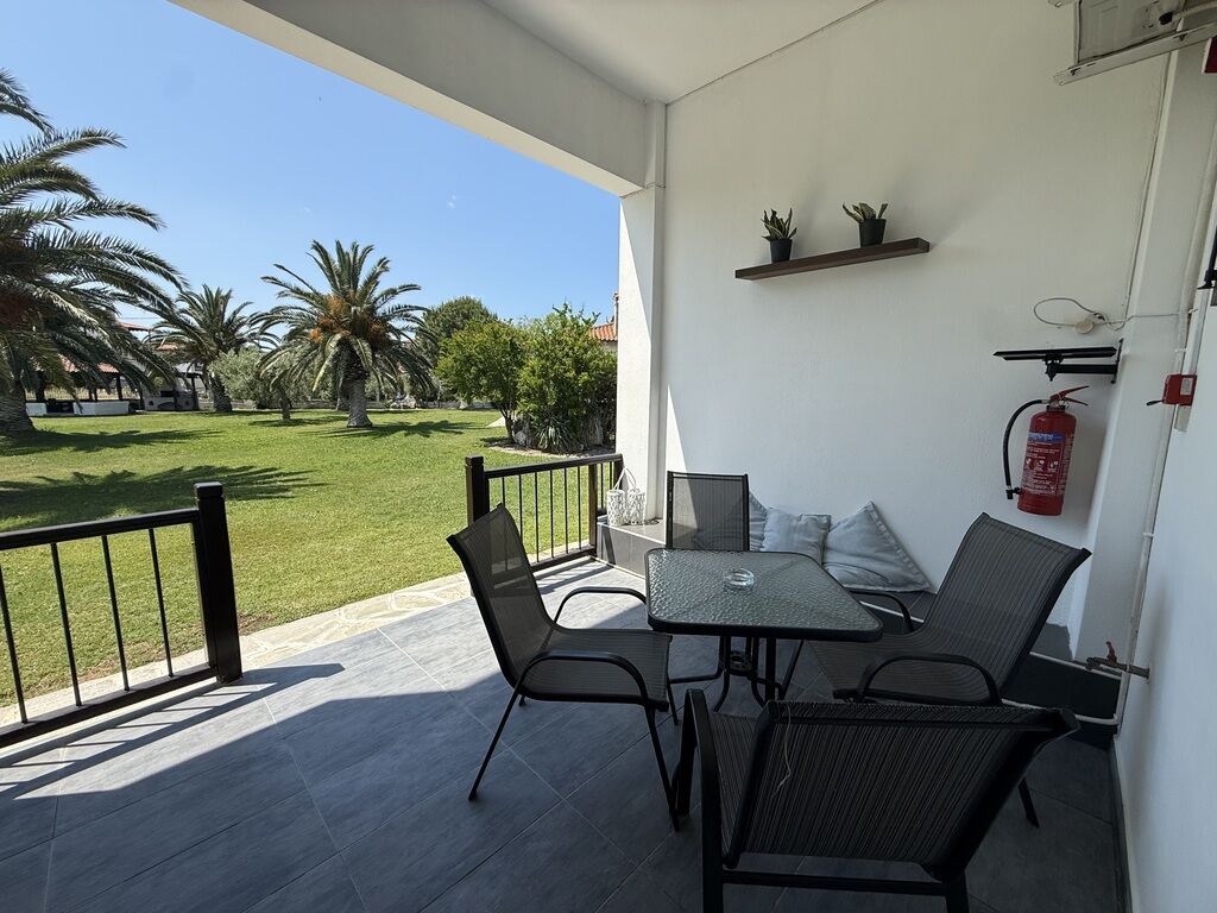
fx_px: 492
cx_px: 608
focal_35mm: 14
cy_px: 456
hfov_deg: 102.1
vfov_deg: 85.7
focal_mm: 2.22
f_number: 2.2
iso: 50
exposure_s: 1/1572
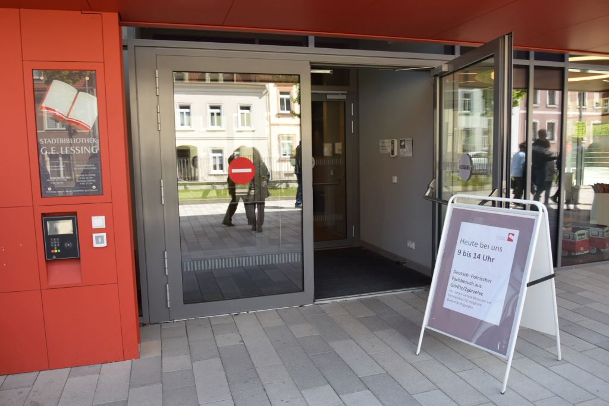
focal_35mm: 27
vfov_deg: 47.9
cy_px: 203
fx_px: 457
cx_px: 304
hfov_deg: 67.4
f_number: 7.1
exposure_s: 1/200
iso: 400
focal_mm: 18
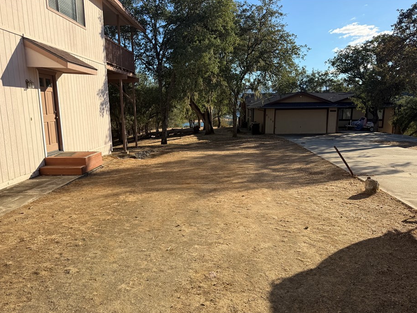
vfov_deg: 51.3
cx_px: 211
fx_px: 325
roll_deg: +0.4
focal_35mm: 27
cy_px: 173
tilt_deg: -9.8
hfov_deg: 65.3
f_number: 1.78
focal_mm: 6.76
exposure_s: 1/3145
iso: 80
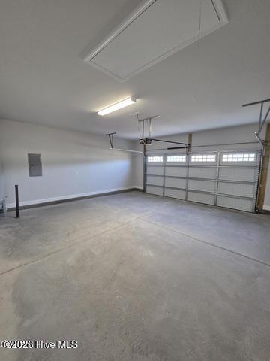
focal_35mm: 13
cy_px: 180
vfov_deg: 106.2
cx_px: 135
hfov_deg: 89.9
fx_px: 135
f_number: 2.2
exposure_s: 1/60
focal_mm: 2.2
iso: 160
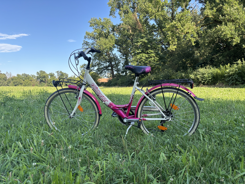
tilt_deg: -1.7
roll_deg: +0.0
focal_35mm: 26
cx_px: 122
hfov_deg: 67.3
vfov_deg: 53.1
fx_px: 184
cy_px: 92
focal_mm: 5.96
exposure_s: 1/732
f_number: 1.6
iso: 50
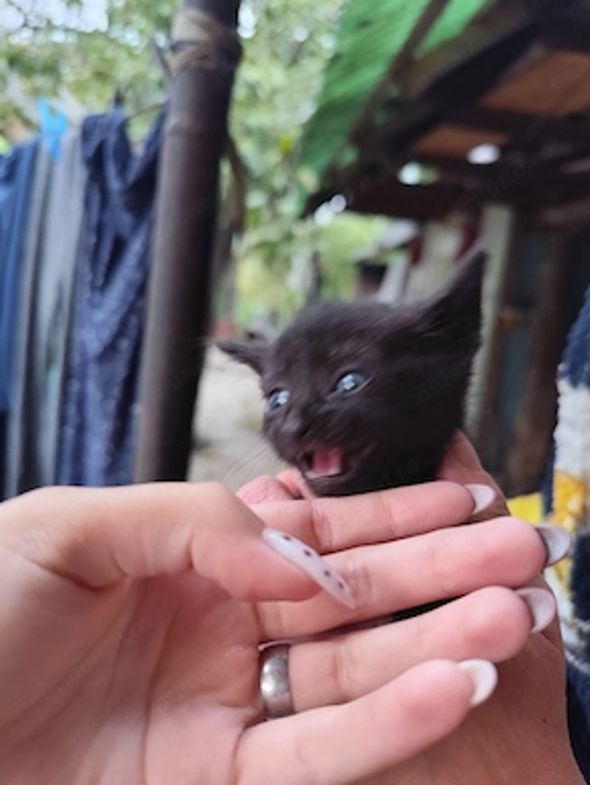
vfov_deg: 71.5
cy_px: 387
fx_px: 545
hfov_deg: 56.9
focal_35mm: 24
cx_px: 299
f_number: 1.65
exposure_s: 1/33.3
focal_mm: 6.19
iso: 800
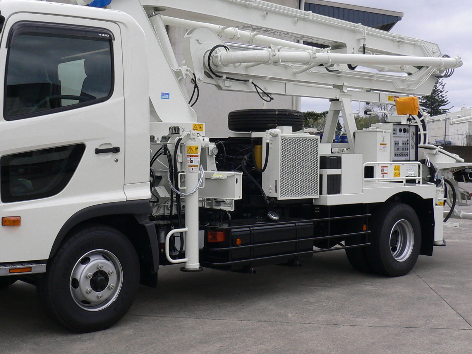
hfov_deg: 38.0
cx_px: 190
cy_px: 160
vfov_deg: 29.1
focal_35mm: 50
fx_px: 682
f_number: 5.6
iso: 64
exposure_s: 1/160
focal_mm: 5.8
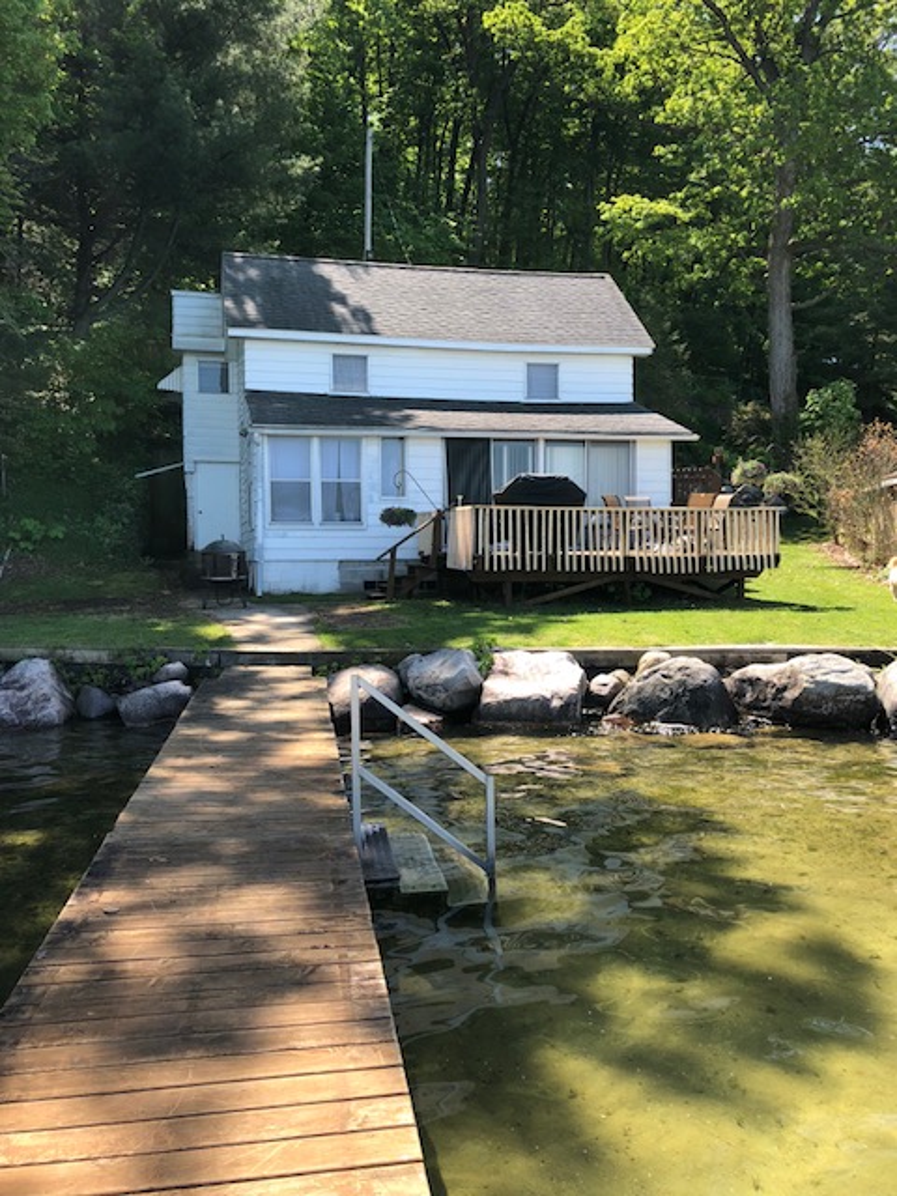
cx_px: 448
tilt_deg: -4.4
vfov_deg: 63.4
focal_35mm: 28
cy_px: 598
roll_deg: +1.2
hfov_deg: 49.7
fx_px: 967
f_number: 1.8
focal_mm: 3.99
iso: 20
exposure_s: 1/578
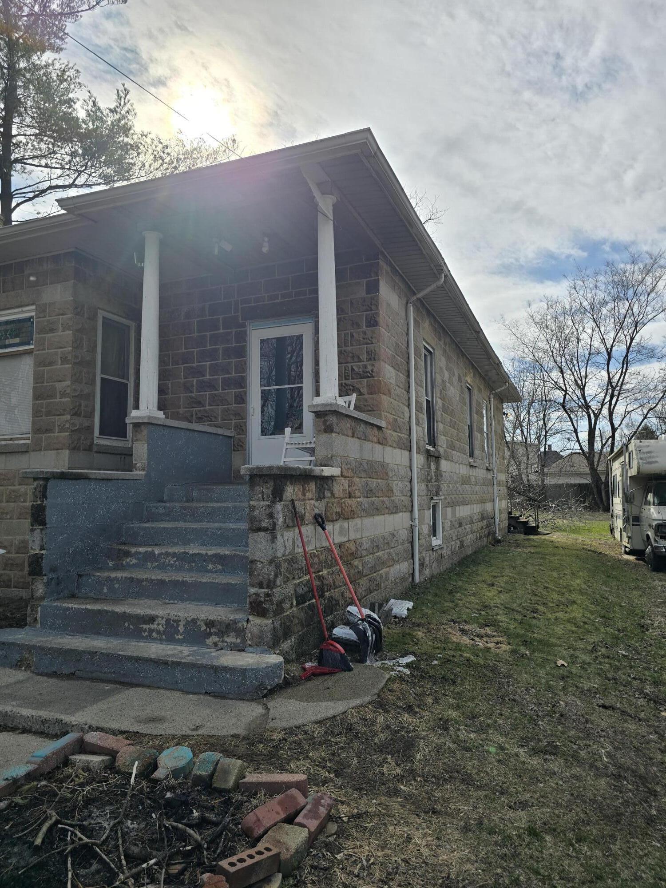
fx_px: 590
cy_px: 444
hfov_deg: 58.9
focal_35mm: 23
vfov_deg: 73.9
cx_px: 333
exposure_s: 1/2782
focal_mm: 6.3
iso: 12
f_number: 1.7
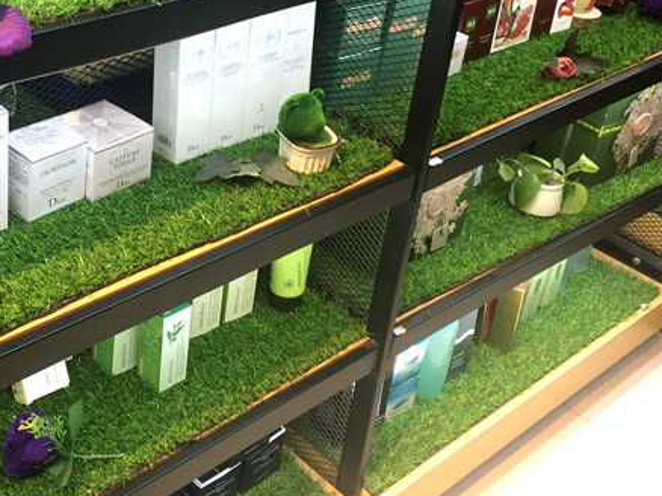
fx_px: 1013
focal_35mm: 53
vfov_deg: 26.7
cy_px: 59
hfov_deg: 35.6
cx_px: 190
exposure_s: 1/50
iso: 25
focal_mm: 4.15
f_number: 2.2
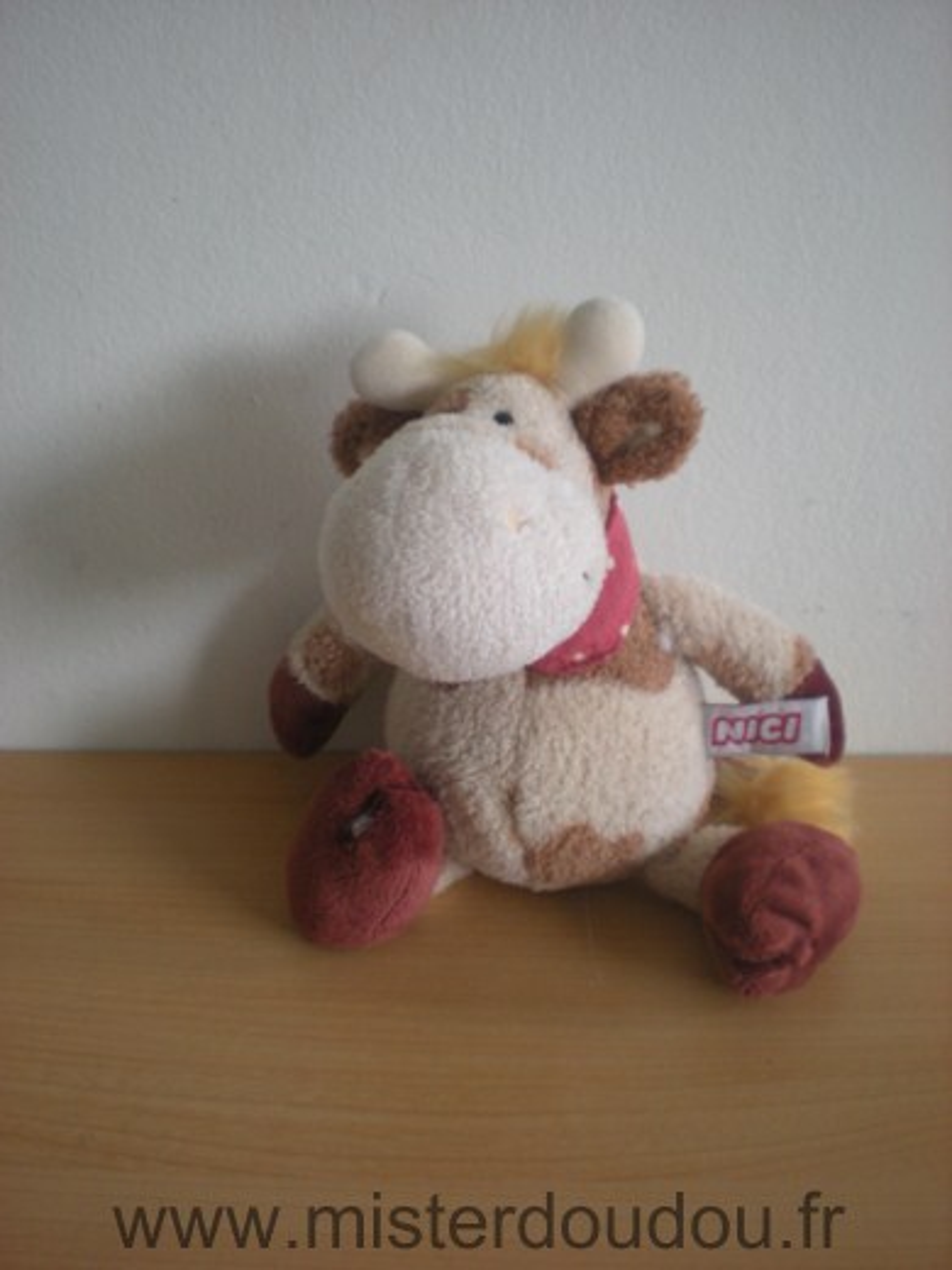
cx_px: 476
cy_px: 635
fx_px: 1393
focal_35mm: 38
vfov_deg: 49.0
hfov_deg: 37.7
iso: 123
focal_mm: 6.3
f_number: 3.1
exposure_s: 1/61.2
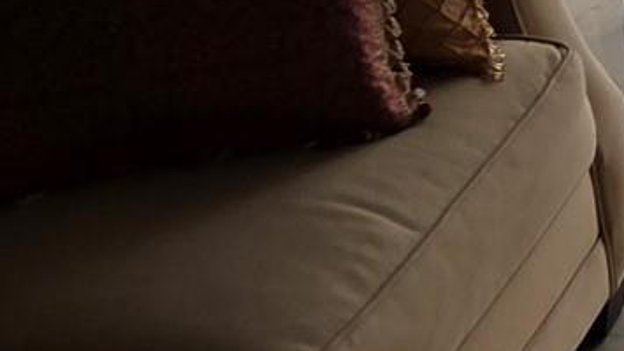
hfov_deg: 15.4
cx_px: 1223
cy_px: -428
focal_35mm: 113
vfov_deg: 9.7
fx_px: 1870
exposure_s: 1/1501
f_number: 1.8
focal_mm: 5.4
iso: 80
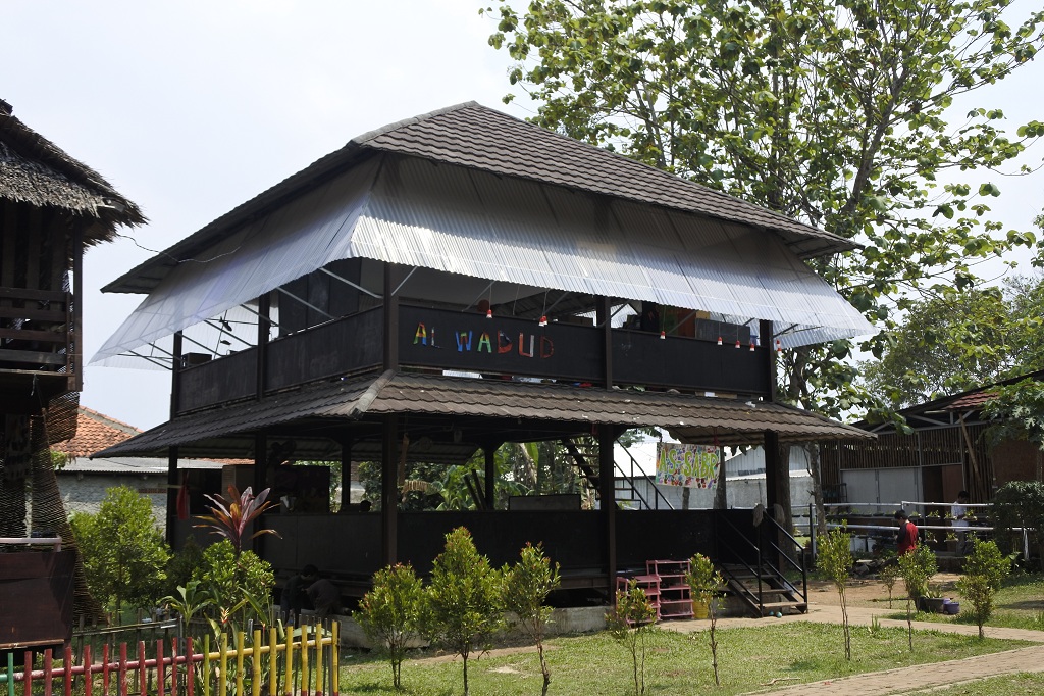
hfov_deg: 51.9
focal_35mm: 37
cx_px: 522
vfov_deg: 35.9
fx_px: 1073
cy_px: 348
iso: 160
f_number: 4
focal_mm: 14
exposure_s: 1/800
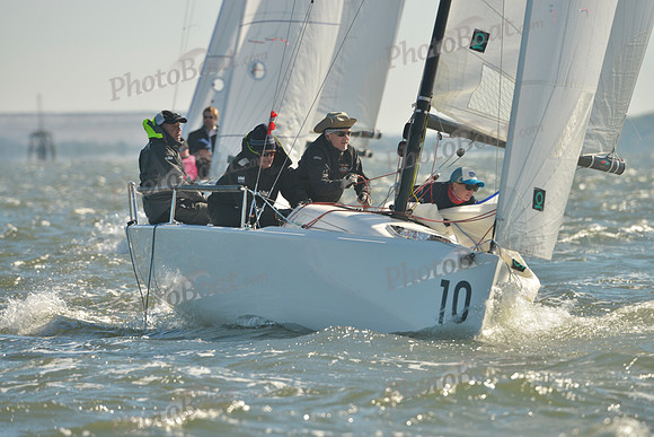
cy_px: 218
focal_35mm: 400
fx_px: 7268
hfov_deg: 5.2
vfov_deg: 3.4
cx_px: 327
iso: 200
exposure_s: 1/640
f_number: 8
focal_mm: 400
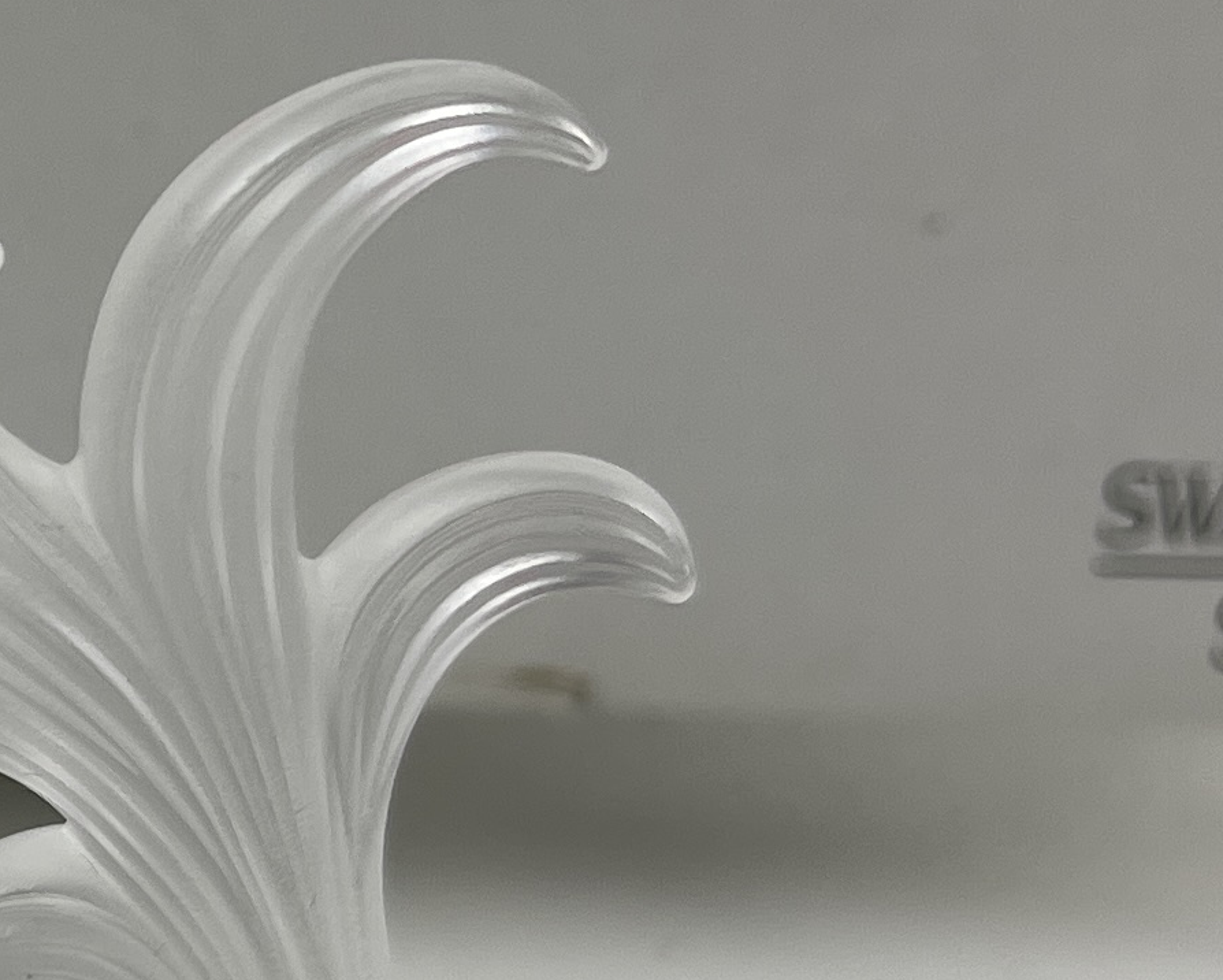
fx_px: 3983
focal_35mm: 110
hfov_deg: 15.5
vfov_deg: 14.0
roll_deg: -1.7
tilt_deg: -28.1
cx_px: -813
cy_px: 582
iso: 32
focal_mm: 5.1
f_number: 1.6
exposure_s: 1/253
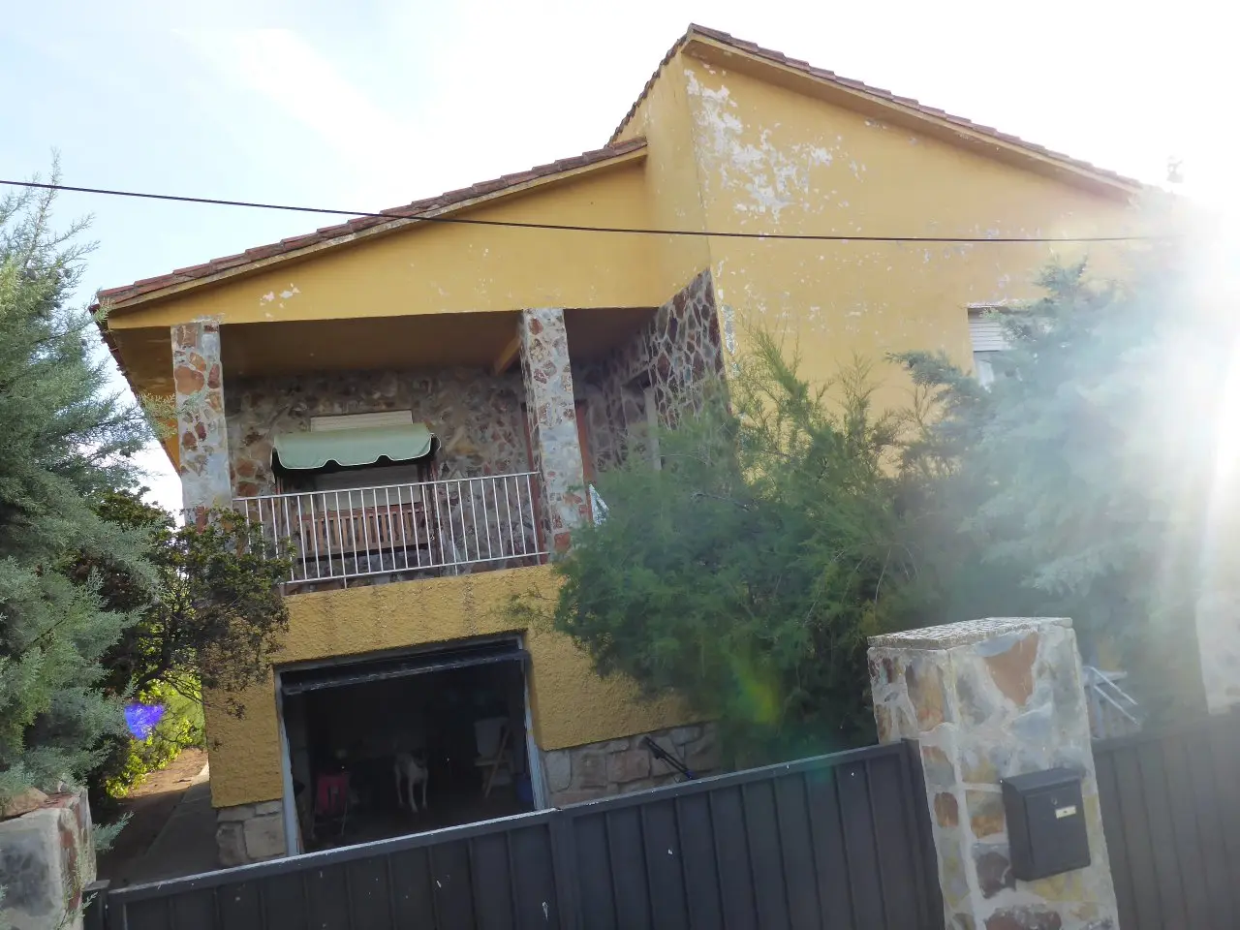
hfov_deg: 63.4
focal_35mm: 28
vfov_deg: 49.7
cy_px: 465
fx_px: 1003
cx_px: 620
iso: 160
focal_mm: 4.9
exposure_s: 1/200
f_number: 3.3
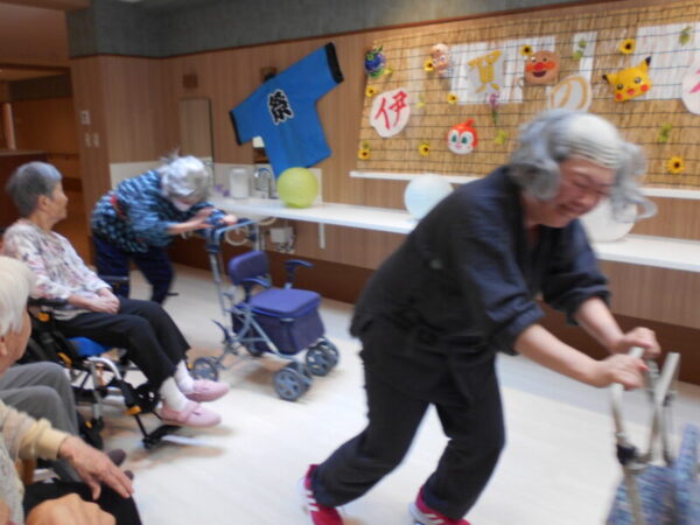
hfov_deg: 60.0
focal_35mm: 30
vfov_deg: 46.8
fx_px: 607
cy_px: 262
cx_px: 350
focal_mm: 5.1
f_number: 3.4
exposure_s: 1/30
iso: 100
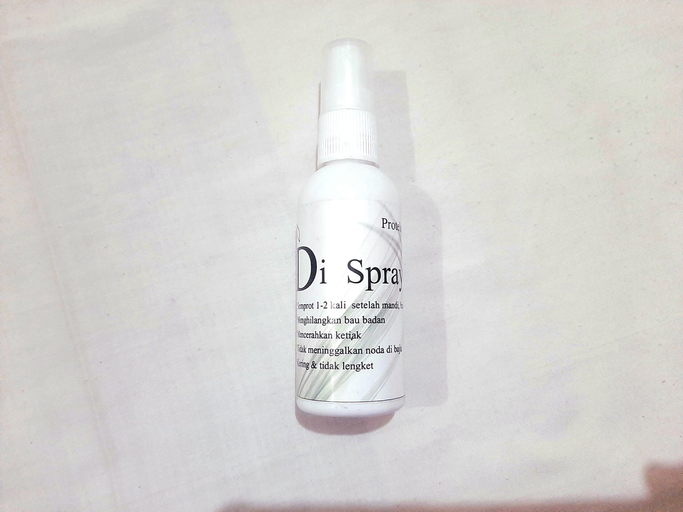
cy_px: 256
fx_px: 513
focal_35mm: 26
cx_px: 342
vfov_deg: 53.1
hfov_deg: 67.3
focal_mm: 3.93
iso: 640
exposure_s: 1/20
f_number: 1.7
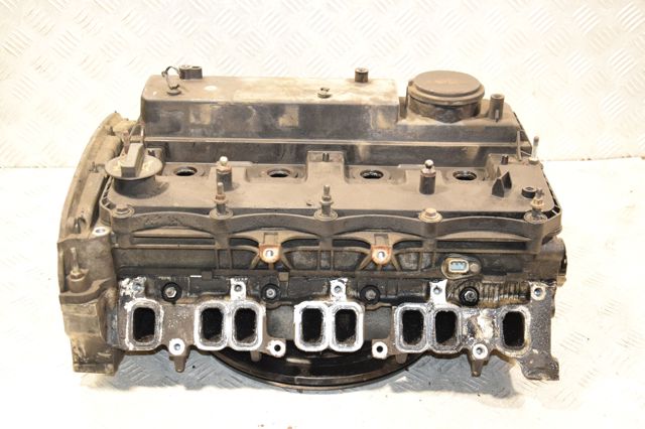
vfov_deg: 25.7
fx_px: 940
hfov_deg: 37.9
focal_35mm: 52
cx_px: 322
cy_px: 214
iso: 1600
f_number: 5.6
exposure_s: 1/60
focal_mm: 35
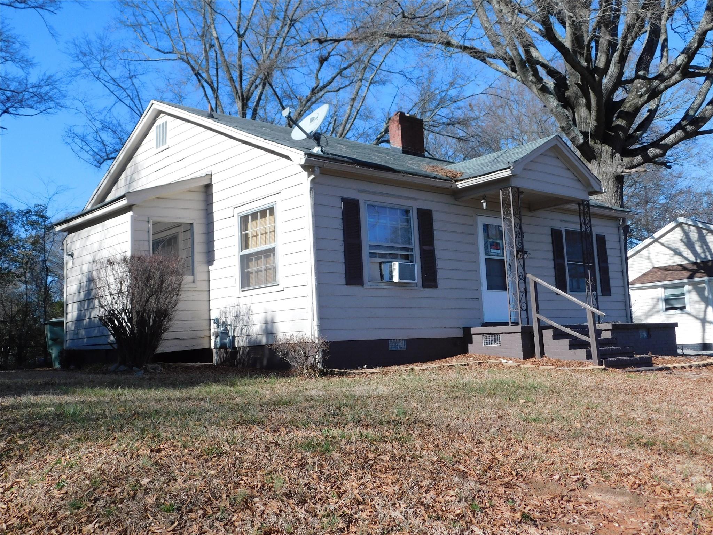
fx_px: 742
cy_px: 268
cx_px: 356
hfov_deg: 51.4
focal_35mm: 36
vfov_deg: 39.7
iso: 125
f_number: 3.5
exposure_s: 1/1000
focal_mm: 6.3
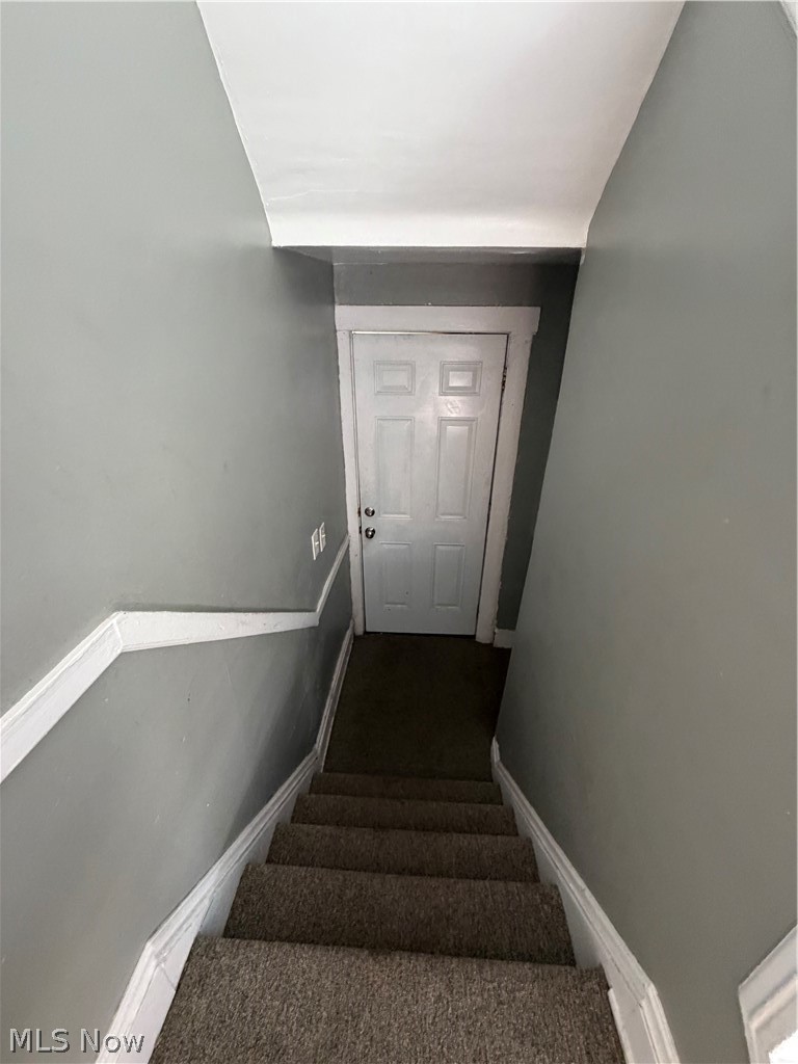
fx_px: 430
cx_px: 399
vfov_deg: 102.1
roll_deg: -0.9
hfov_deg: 85.7
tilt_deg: -28.8
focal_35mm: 14
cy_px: 532
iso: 320
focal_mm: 2.22
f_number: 2.2
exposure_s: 1/63
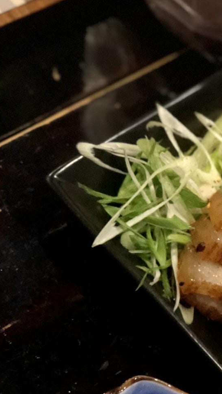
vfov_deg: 20.6
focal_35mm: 103
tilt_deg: -56.0
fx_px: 1078
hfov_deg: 11.6
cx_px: 235
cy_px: 293
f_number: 2.8
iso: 1250
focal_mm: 6.6
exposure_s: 1/60
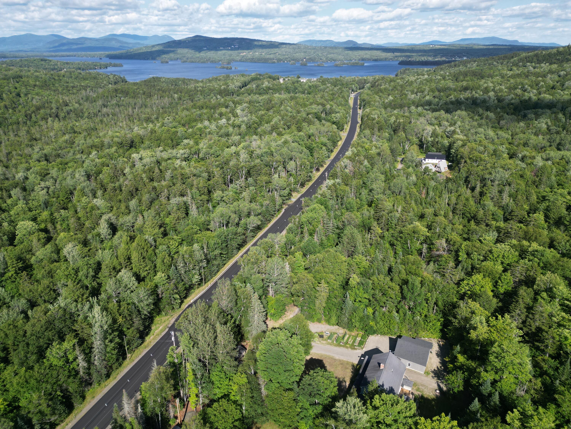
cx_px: 286
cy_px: 214
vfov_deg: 56.8
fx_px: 396
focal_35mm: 24
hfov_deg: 71.6
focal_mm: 6.72
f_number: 1.7
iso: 130
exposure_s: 1/2500
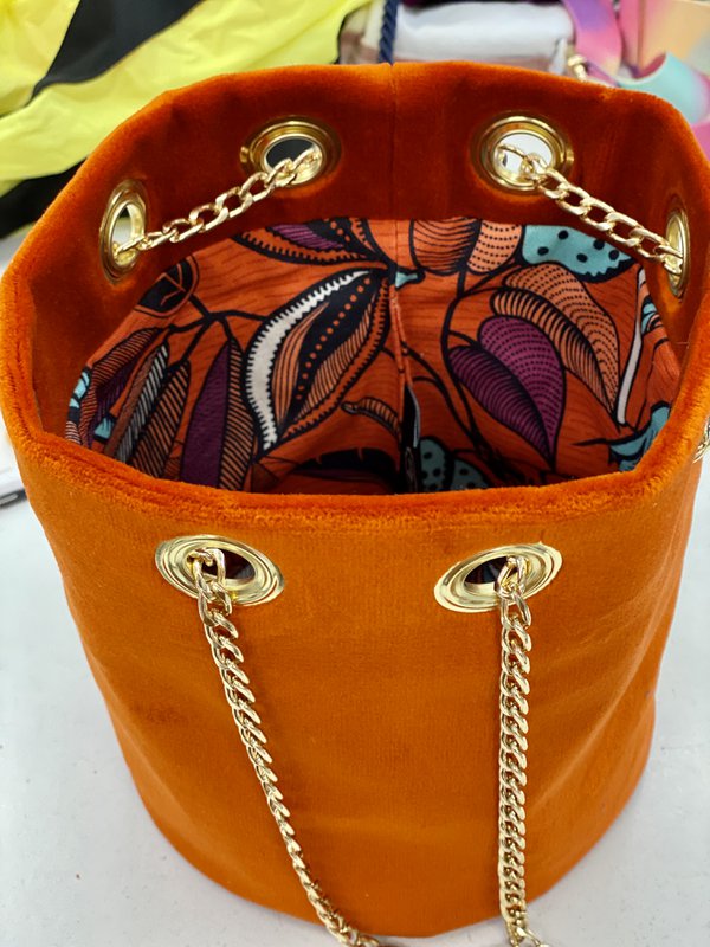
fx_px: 1422
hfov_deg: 28.0
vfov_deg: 36.8
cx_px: 355
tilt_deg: -48.4
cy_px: 474
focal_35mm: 52
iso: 250
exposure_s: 1/122
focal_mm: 6
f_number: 2
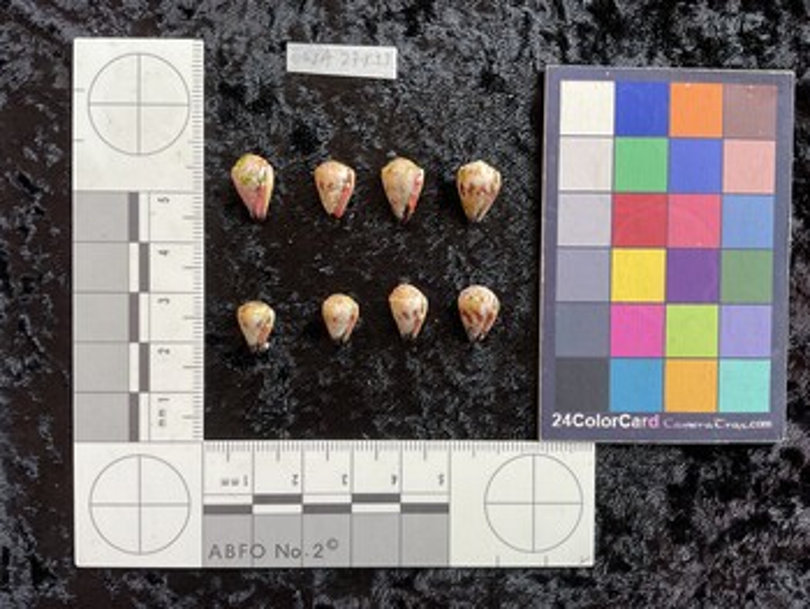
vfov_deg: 48.3
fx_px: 679
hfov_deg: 61.6
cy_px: 304
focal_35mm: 29
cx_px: 405
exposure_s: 1/120
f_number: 1.8
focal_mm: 3
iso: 50
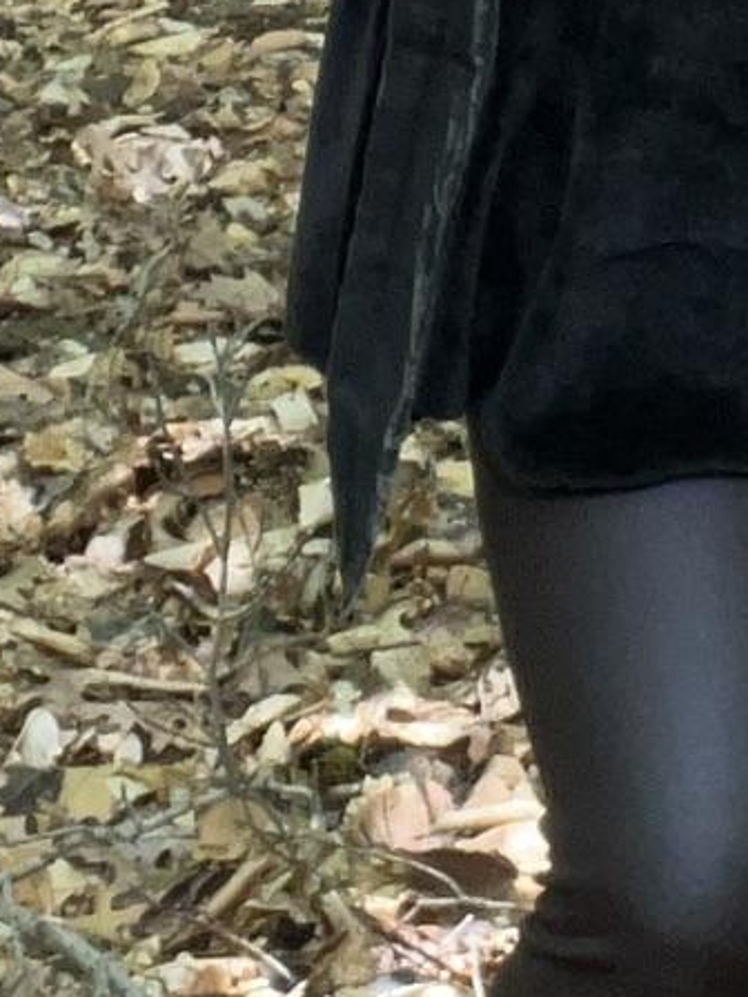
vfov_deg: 14.2
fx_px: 3861
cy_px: -225
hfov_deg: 11.1
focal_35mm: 134
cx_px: 425
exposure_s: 1/60
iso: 125
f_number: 2.2
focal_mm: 2.71
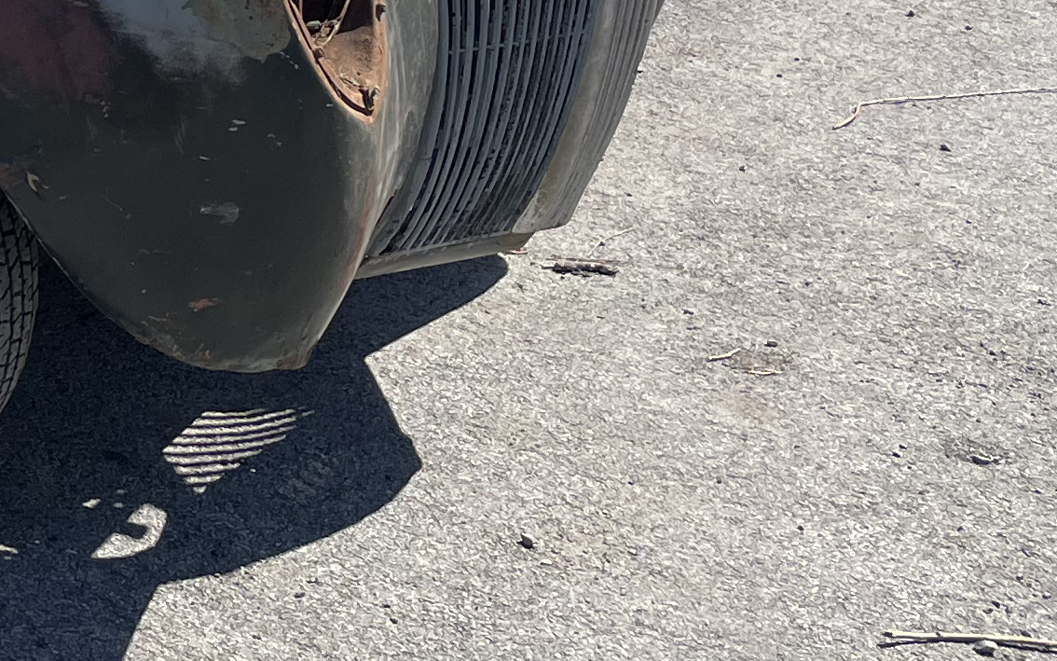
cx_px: -663
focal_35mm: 98
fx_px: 2823
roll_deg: +0.6
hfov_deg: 18.1
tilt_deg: -14.5
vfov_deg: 12.9
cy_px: -220
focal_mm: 4.2
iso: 32
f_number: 1.6
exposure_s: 1/2132
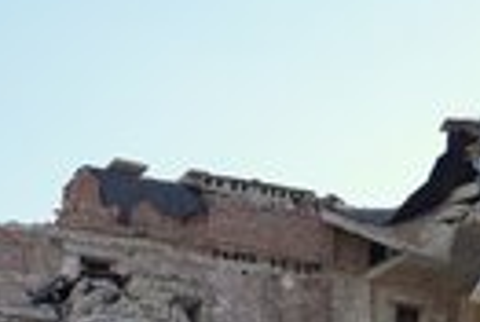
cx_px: 696
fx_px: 1711
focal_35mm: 128
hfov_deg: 14.9
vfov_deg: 10.4
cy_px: 470
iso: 80
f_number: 4.5
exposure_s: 1/250
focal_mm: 42
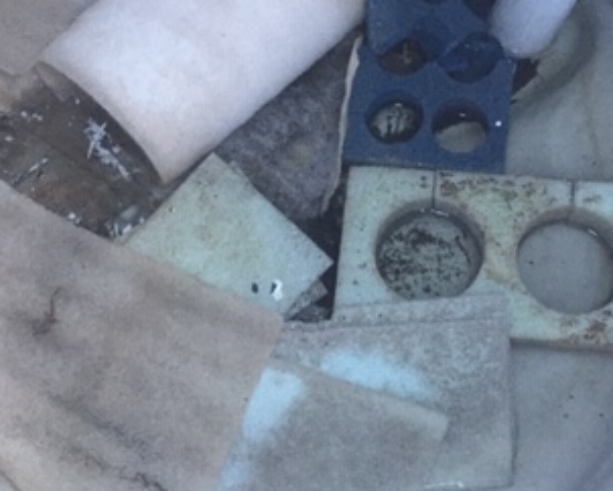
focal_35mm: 60
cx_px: 333
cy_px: 183
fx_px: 1089
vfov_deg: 25.3
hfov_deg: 31.4
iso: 250
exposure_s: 1/30
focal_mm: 4.15
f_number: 2.2
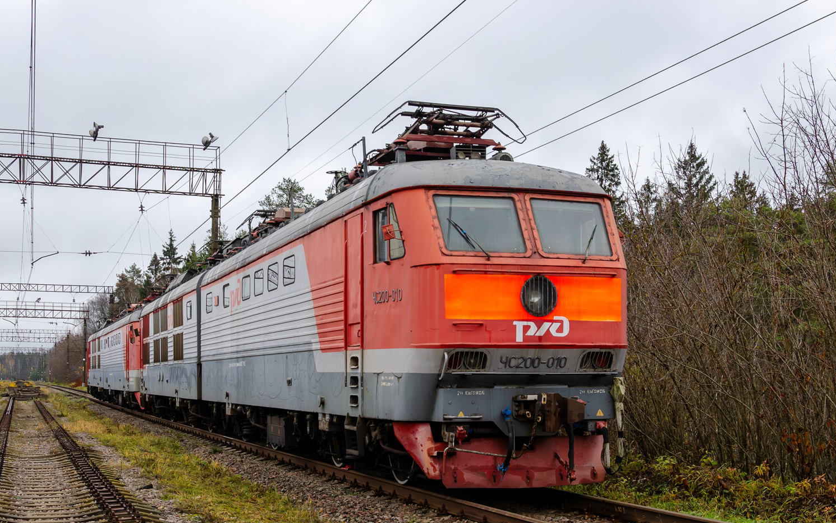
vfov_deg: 29.9
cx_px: 420
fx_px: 980
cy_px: 265
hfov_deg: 46.2
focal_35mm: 43
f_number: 8
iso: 200
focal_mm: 28
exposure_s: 1/250
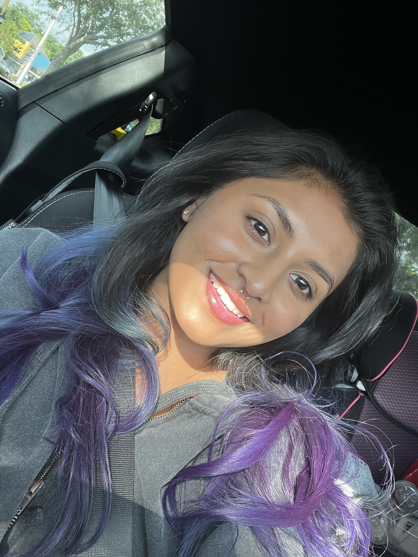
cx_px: 209
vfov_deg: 60.0
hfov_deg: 46.8
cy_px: 278
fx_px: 483
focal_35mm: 30
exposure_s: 1/121
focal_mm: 2.71
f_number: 2.2
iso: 50
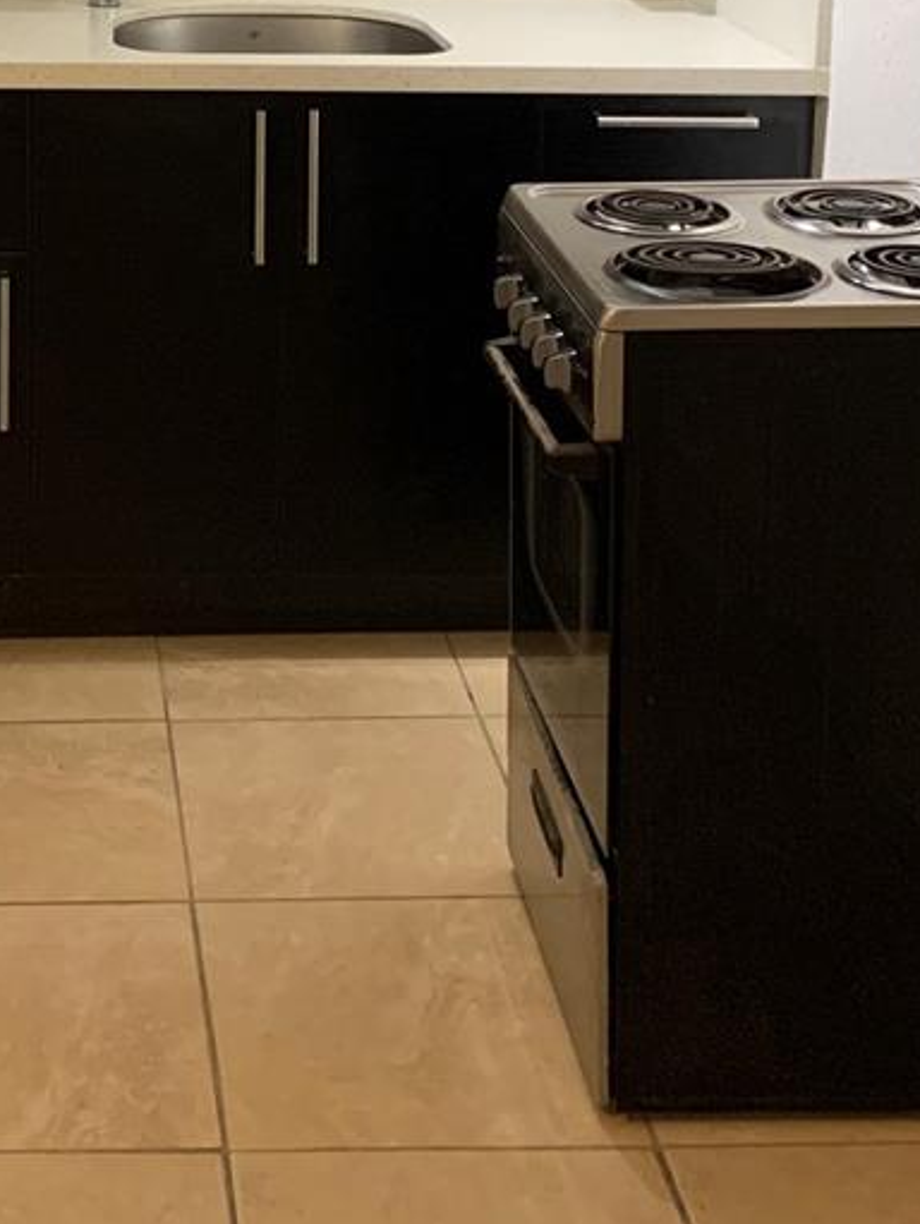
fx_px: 2159
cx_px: -7
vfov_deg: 29.1
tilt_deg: -6.5
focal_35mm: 61
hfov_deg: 23.1
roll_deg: +0.6
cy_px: -74
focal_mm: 4.25
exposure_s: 1/40
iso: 320
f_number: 1.8
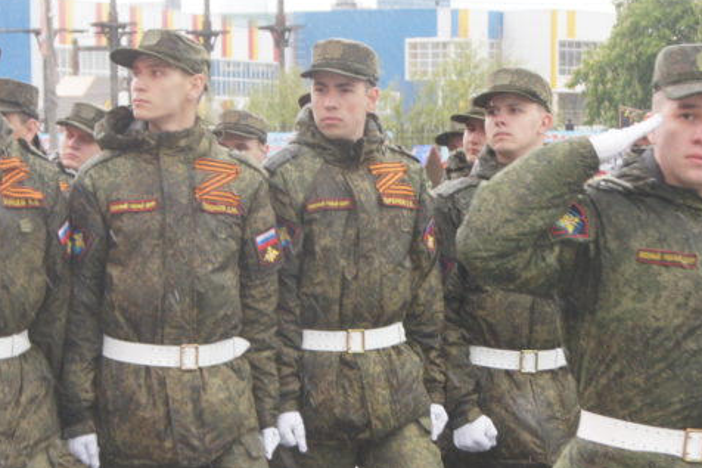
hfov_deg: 14.1
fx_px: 2828
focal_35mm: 145
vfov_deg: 9.4
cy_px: 399
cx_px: 482
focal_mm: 45
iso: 200
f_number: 8
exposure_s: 1/160
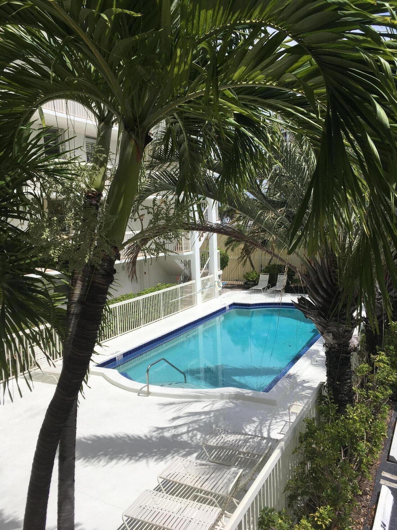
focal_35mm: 29
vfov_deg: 61.7
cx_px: 198
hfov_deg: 48.2
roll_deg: +2.4
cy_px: 265
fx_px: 443
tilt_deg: -8.1
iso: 25
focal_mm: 4.15
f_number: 2.2
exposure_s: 1/3846
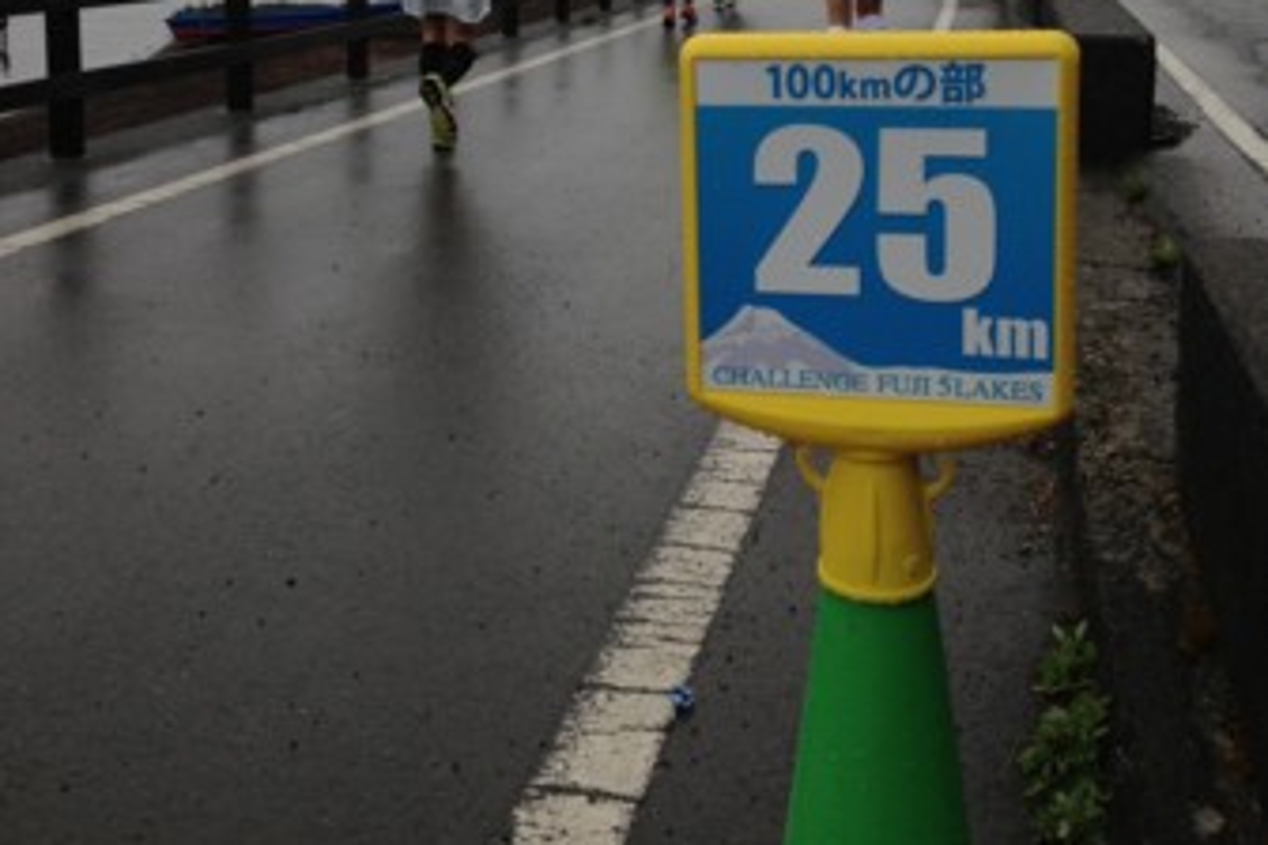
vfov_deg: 28.2
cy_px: 102
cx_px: 634
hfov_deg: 42.7
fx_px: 1620
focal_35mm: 46
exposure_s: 1/369
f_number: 2.4
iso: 50
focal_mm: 4.13
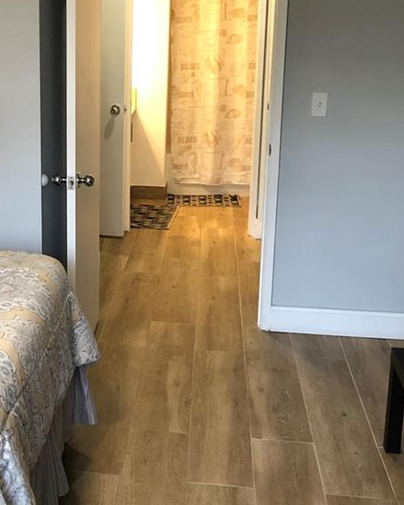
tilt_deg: -12.5
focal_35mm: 58
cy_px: 213
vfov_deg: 32.4
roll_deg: +0.8
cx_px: 50
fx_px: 867
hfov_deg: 25.5
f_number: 1.8
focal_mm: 4
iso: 50
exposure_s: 1/15
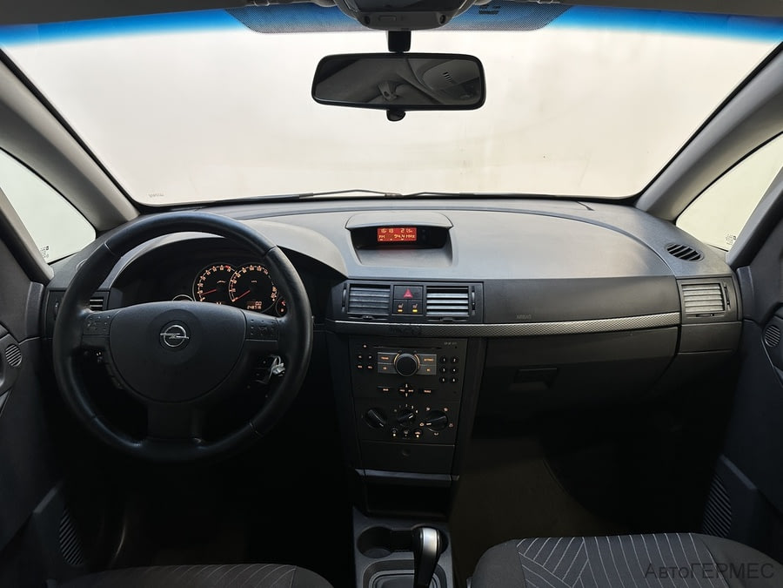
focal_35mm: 24
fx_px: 543
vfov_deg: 56.8
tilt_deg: -20.5
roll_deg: +0.4
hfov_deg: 71.6
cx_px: 392
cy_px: 294
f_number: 1.78
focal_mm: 6.86
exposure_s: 1/50
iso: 160
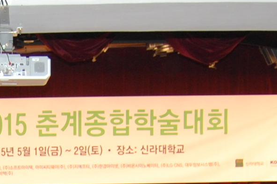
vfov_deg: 9.2
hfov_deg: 14.7
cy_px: 411
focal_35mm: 137
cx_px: -11
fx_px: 1053
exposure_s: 1/60
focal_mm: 18
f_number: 3.5
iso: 400
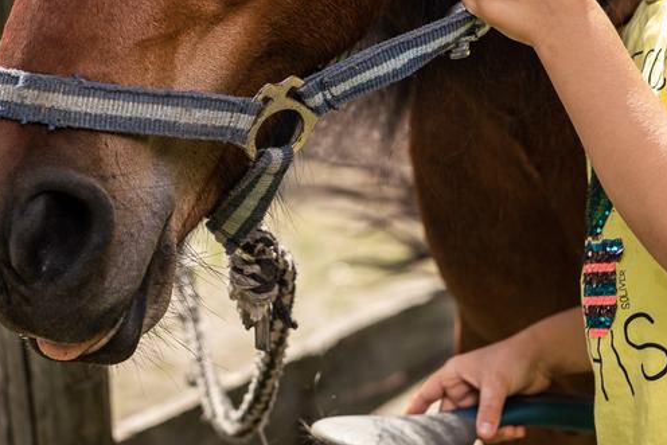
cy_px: 48
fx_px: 2465
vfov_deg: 10.3
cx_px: 341
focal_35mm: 133
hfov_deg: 15.4
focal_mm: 50
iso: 100
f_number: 2.8
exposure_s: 1/800
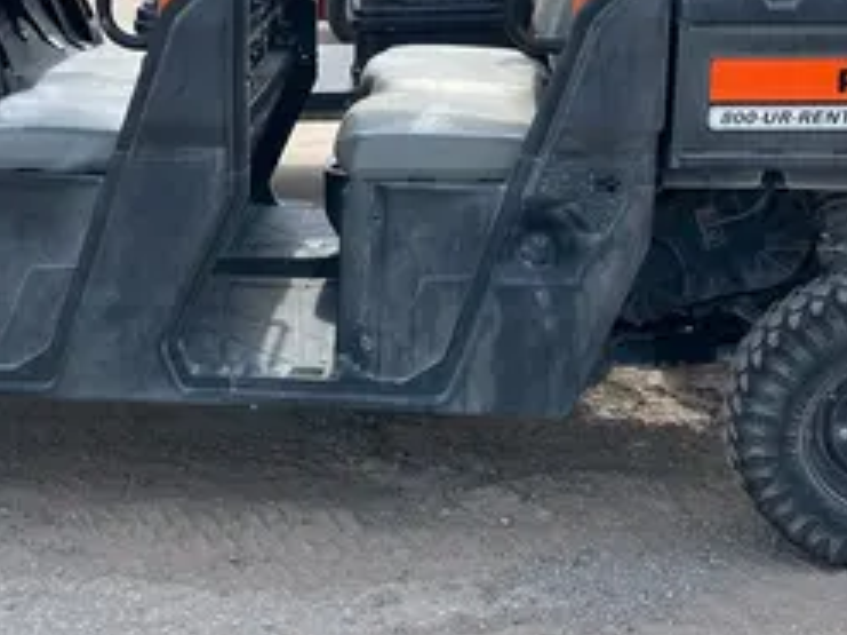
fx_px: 1418
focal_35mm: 58
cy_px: 149
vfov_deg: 24.9
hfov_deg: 33.1
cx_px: 336
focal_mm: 5.1
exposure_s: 1/777
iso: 50
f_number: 1.6
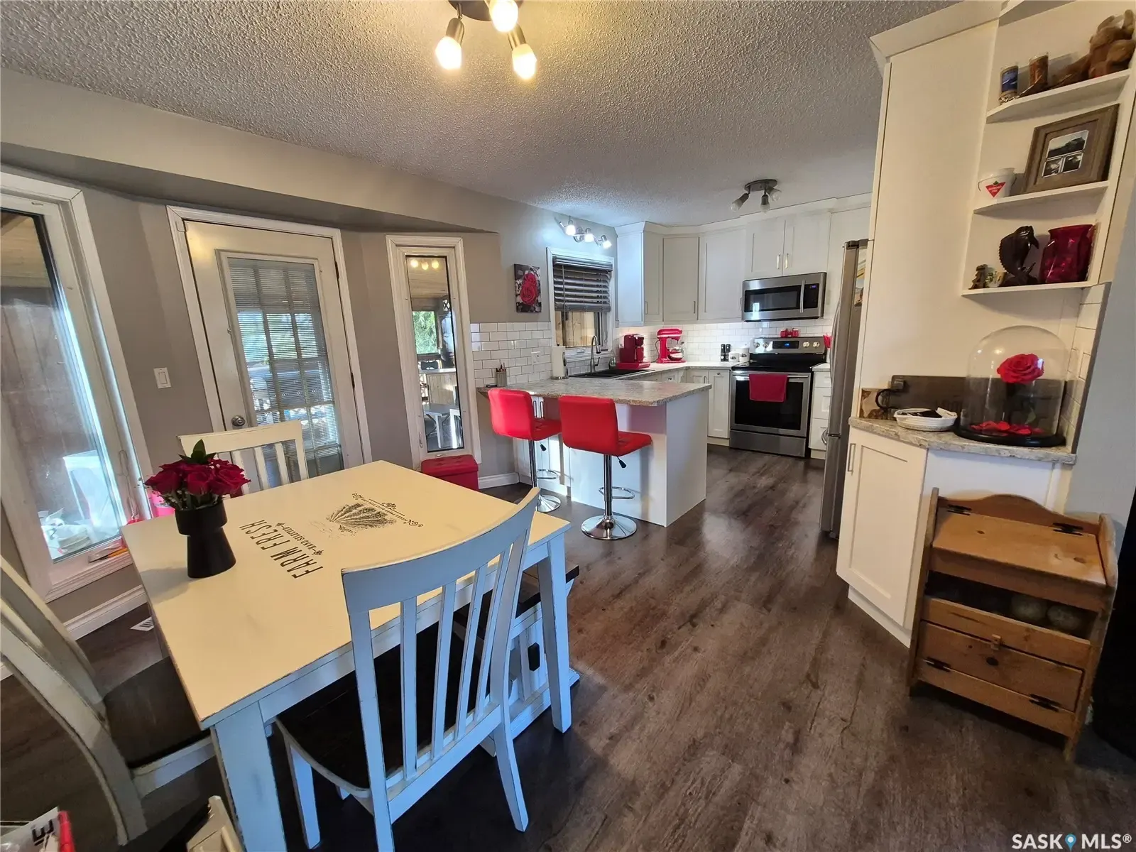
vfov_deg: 89.9
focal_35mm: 13
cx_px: 568
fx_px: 427
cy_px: 426
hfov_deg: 106.2
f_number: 2.2
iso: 200
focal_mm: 1.74
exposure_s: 1/60
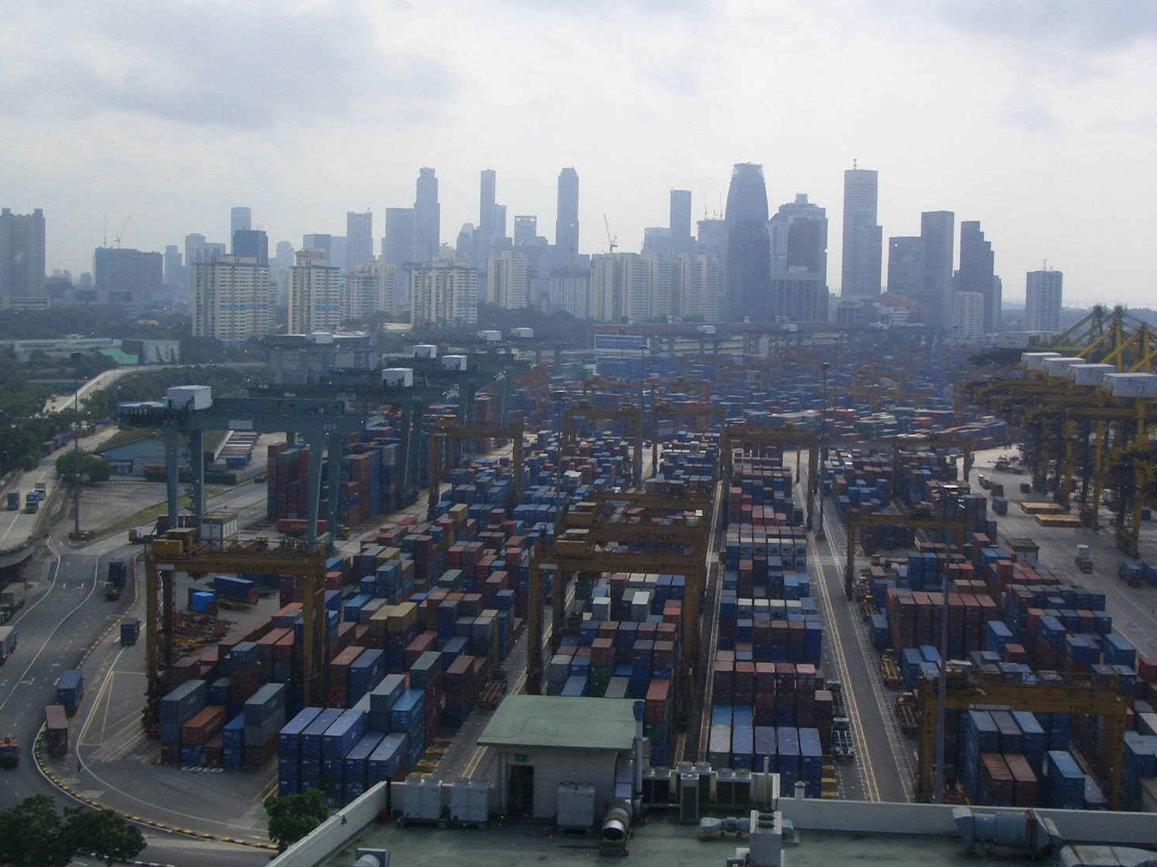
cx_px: 610
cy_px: 425
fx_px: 1771
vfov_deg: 27.5
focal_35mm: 53
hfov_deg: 36.2
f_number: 5
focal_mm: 8.2
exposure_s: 1/320
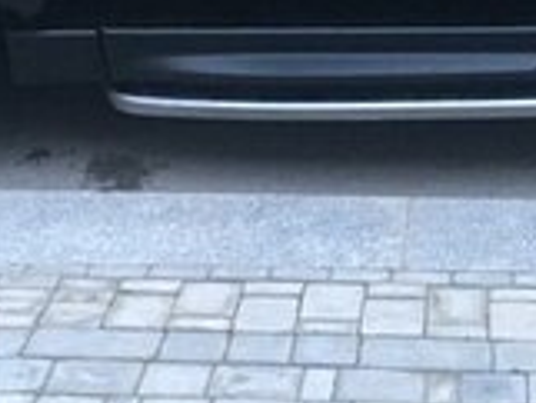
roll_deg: -1.3
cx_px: 469
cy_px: -175
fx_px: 1844
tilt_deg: -11.3
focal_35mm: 119
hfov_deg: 16.4
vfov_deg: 12.0
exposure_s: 1/10
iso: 100
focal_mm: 4.15
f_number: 2.2
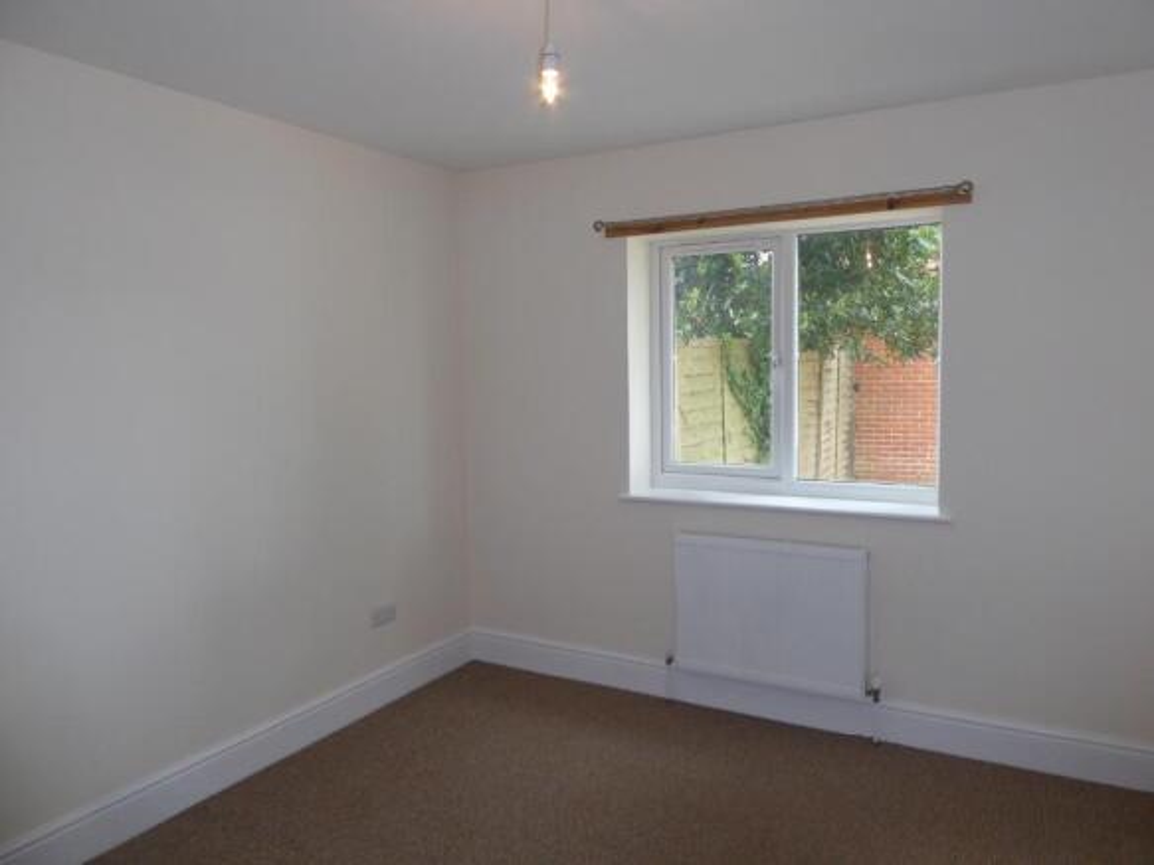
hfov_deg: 71.6
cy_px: 432
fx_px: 800
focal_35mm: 24
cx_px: 577
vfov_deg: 56.8
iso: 200
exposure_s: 1/60
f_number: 3.3
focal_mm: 4.3
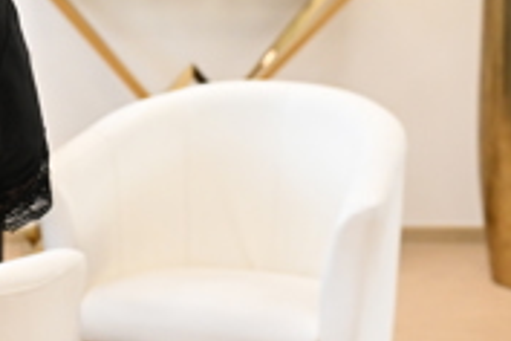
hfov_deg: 13.3
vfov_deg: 9.0
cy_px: 0
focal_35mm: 152
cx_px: -6
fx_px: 2157
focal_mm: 39
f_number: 4
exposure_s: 1/640
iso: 2500
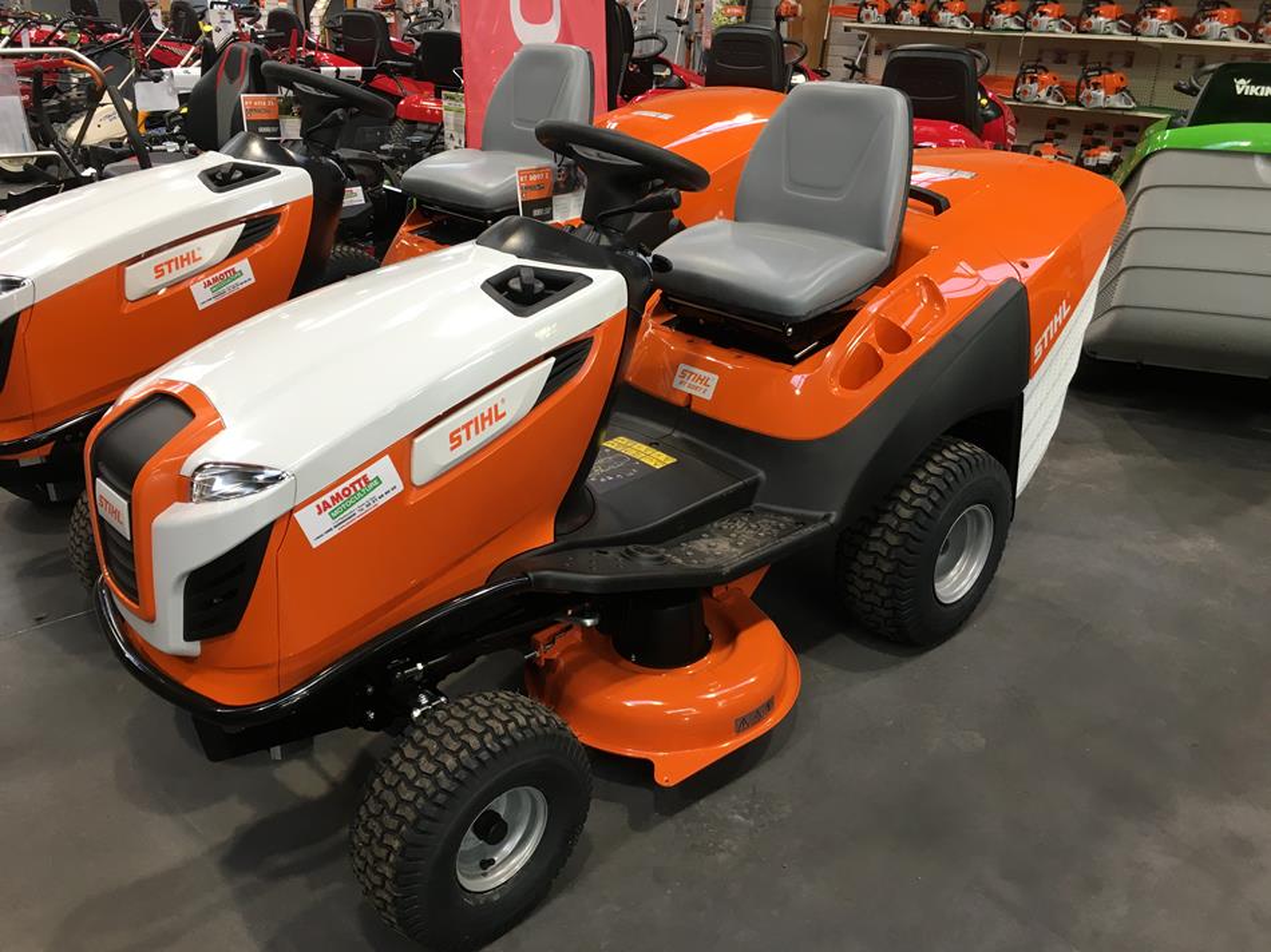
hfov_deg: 61.7
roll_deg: -1.4
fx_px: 1065
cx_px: 636
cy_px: 476
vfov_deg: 48.2
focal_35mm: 29
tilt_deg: -22.6
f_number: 2.2
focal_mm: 4.15
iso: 40
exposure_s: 1/33
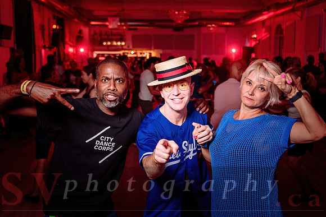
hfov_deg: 50.1
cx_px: 179
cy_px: 98
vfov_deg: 34.6
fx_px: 348
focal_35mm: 38
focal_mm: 35
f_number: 2.8
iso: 800
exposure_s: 1/80
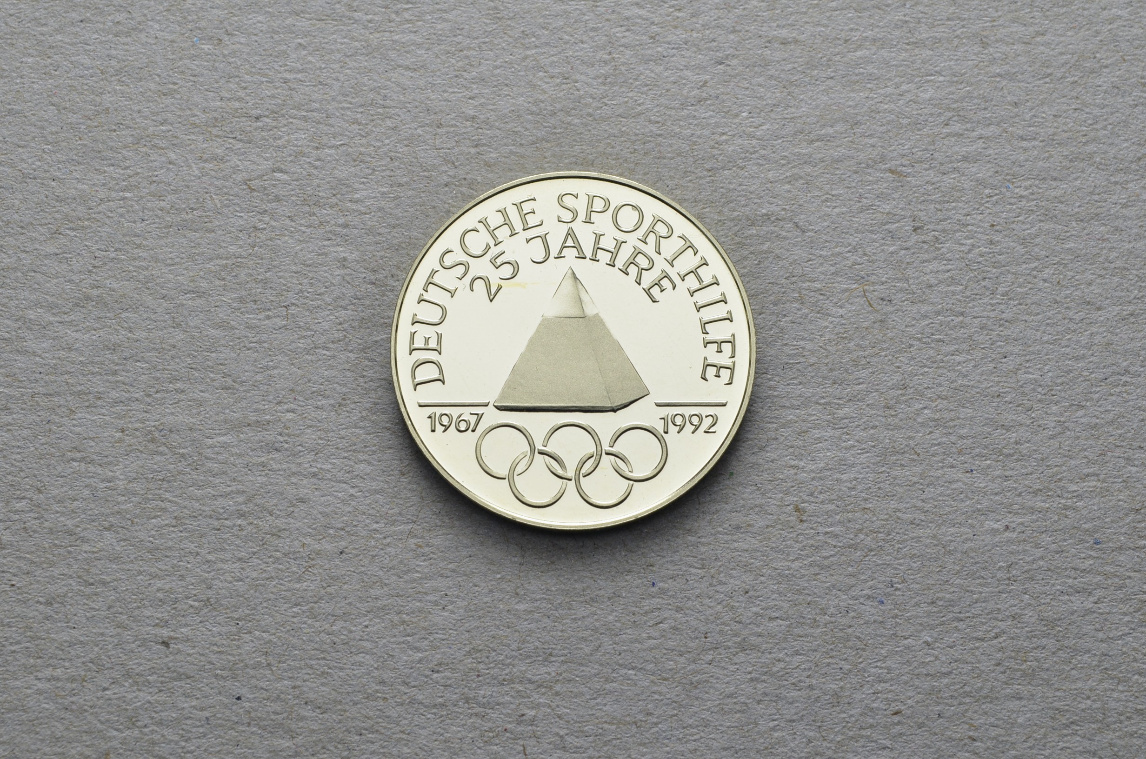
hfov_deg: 24.7
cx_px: 573
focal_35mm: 82
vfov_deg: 16.5
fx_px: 2621
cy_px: 380
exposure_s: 1/250
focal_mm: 55
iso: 400
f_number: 14
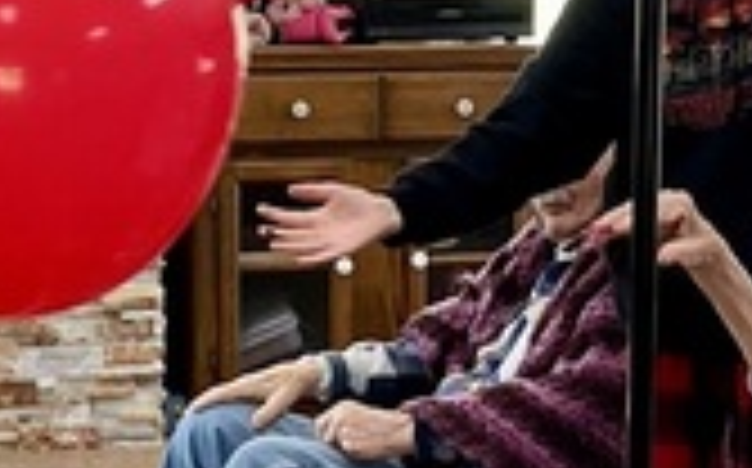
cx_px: 329
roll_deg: +1.0
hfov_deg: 12.4
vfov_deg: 7.6
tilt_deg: -10.8
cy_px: 644
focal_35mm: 169
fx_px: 3460
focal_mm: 5.7
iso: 80
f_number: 1.5
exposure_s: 1/120
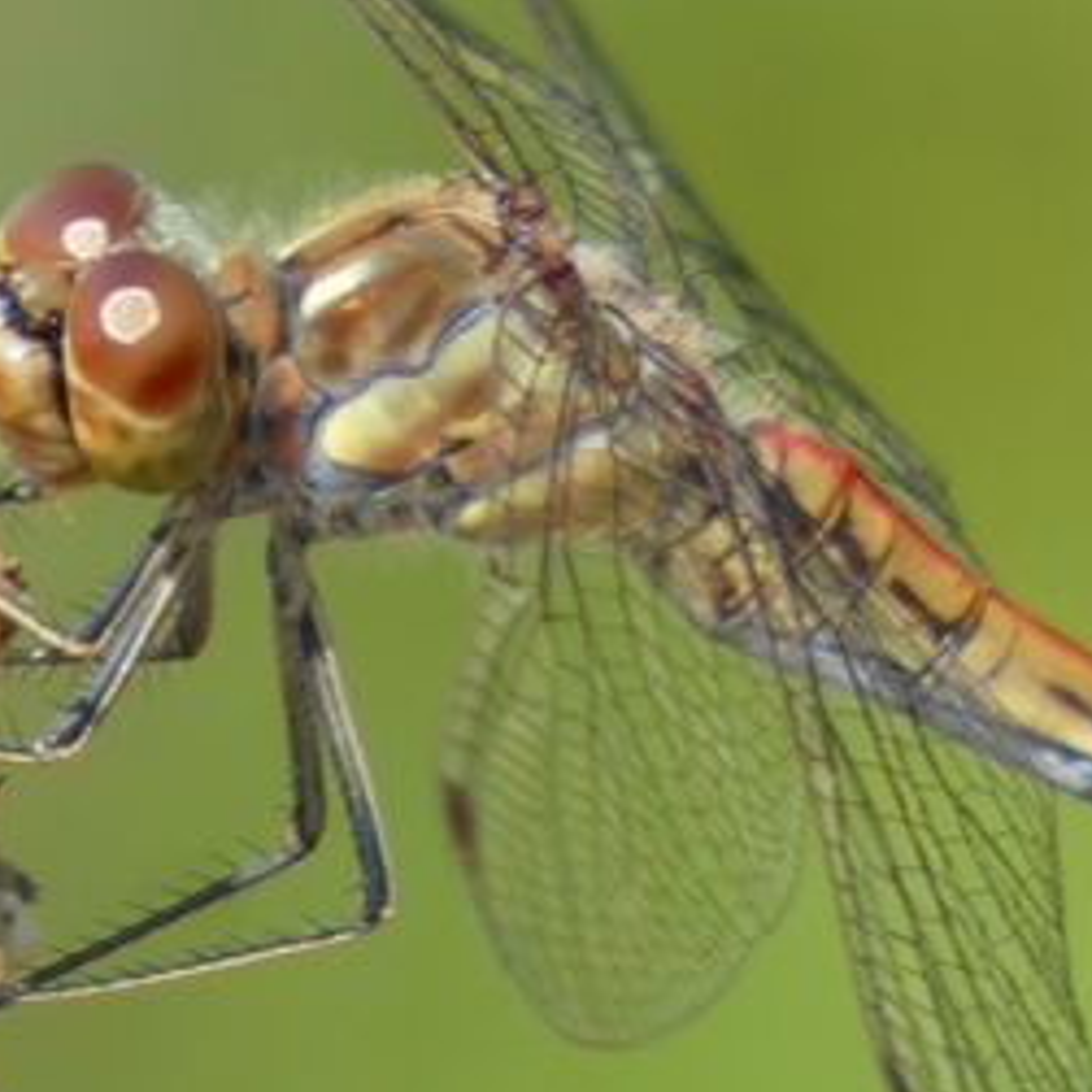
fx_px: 128735
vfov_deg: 0.5
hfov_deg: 0.5
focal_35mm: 3607
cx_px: 415
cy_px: 587
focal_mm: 215
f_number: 5.9
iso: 80
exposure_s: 1/250
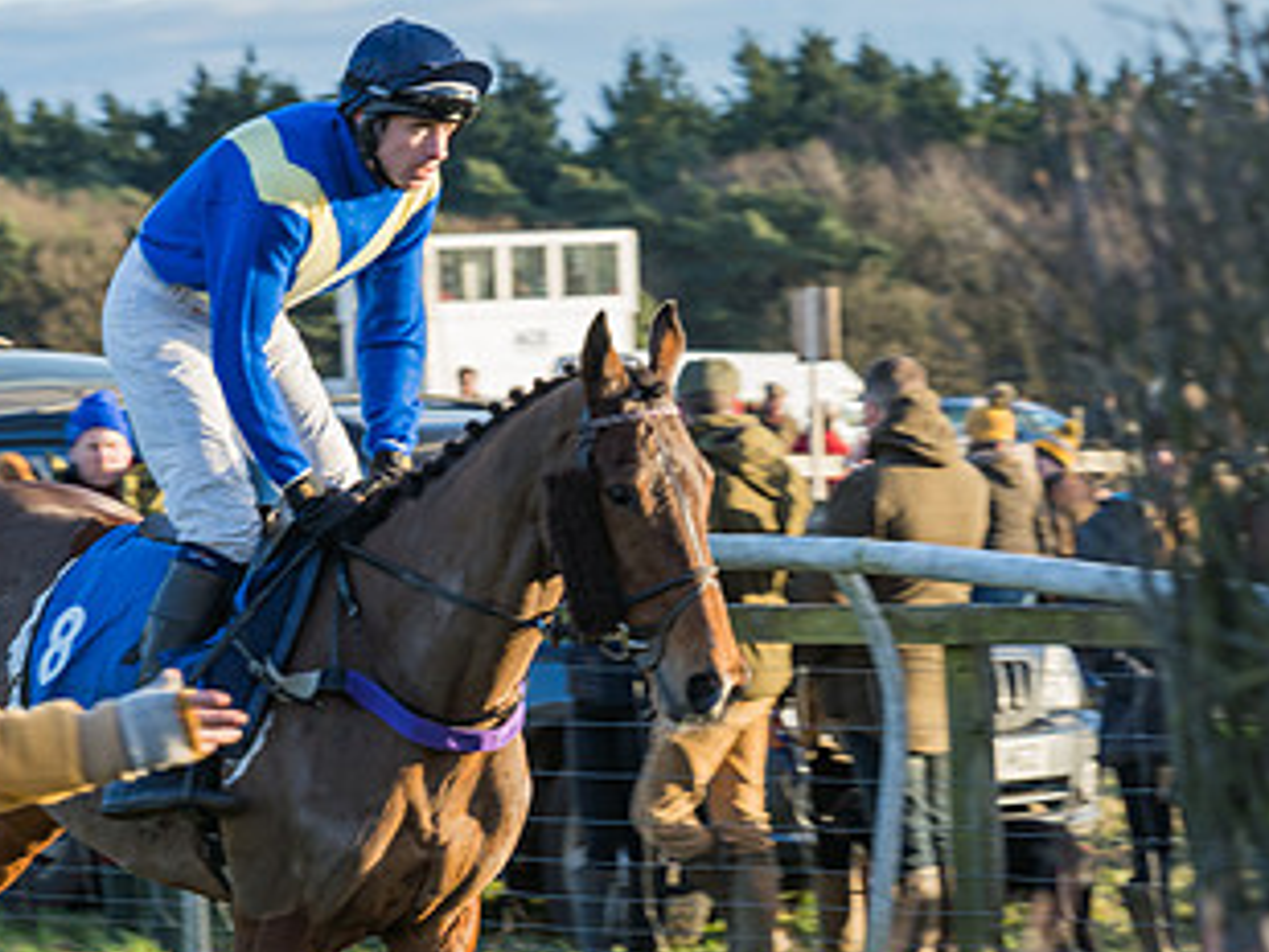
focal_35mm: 182
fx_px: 6675
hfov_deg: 10.9
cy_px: 479
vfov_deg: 8.2
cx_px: 563
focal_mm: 99
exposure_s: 1/200
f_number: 5.6
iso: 200
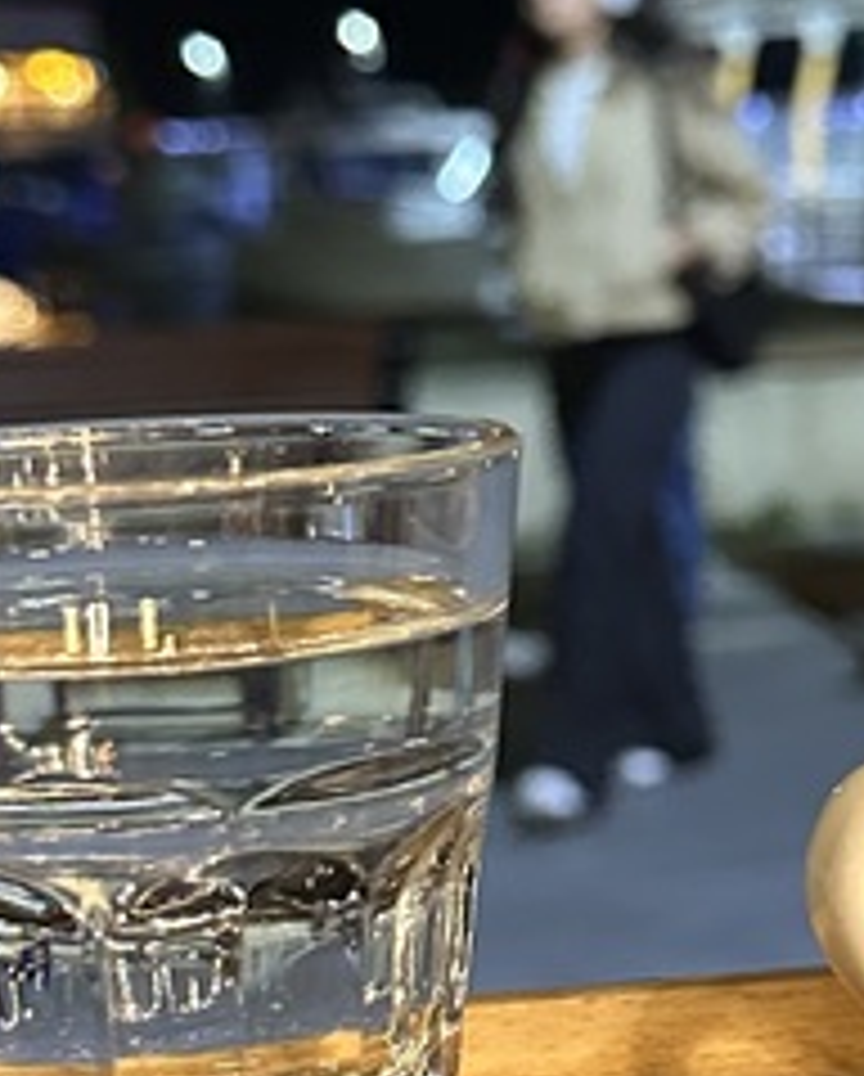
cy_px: 612
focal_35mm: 90
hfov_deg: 17.0
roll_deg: +2.1
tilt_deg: -8.4
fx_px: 2869
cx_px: 666
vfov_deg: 21.2
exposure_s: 1/33
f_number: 1.78
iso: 640
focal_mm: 6.86
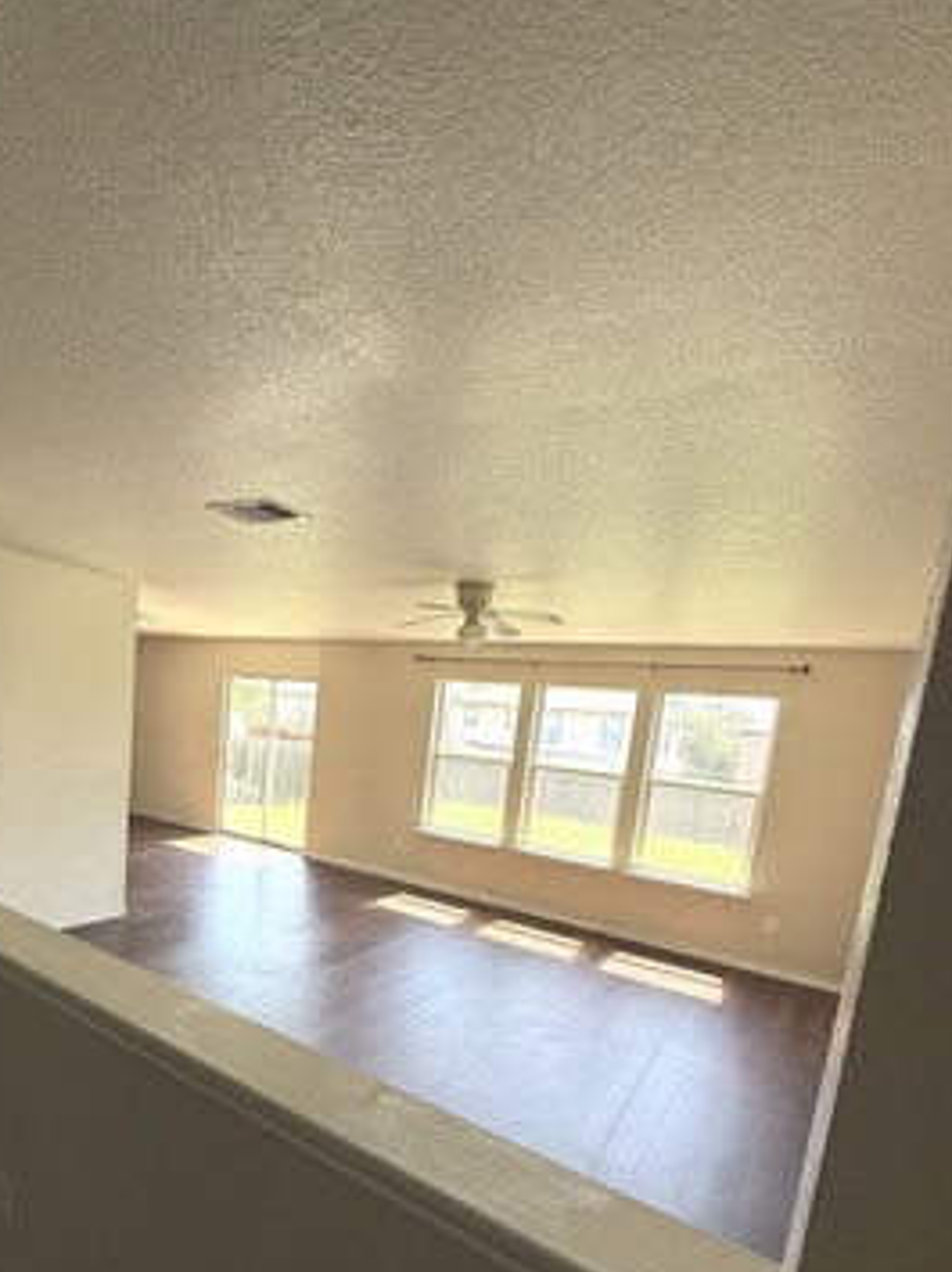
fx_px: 698
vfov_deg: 82.4
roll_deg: -6.0
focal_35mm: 19
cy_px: 826
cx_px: 363
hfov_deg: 67.7
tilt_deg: -8.3
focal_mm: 2.22
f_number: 2.2
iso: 50
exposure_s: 1/143
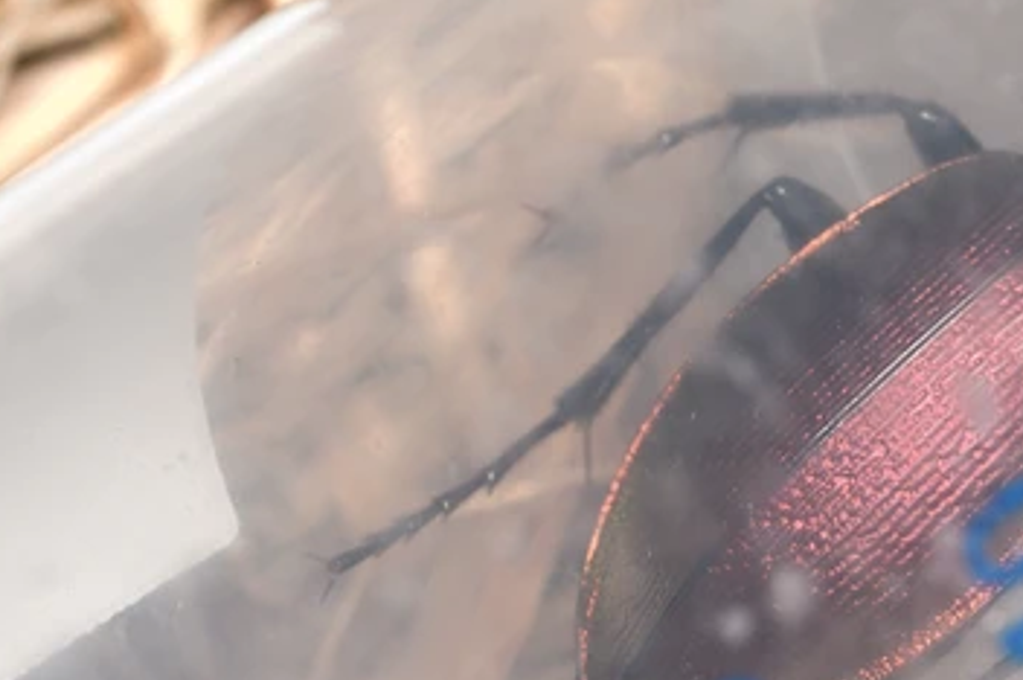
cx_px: 913
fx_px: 11611
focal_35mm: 409
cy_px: 355
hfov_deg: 5.0
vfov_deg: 3.4
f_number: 8
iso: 100
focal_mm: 150
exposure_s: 1/250
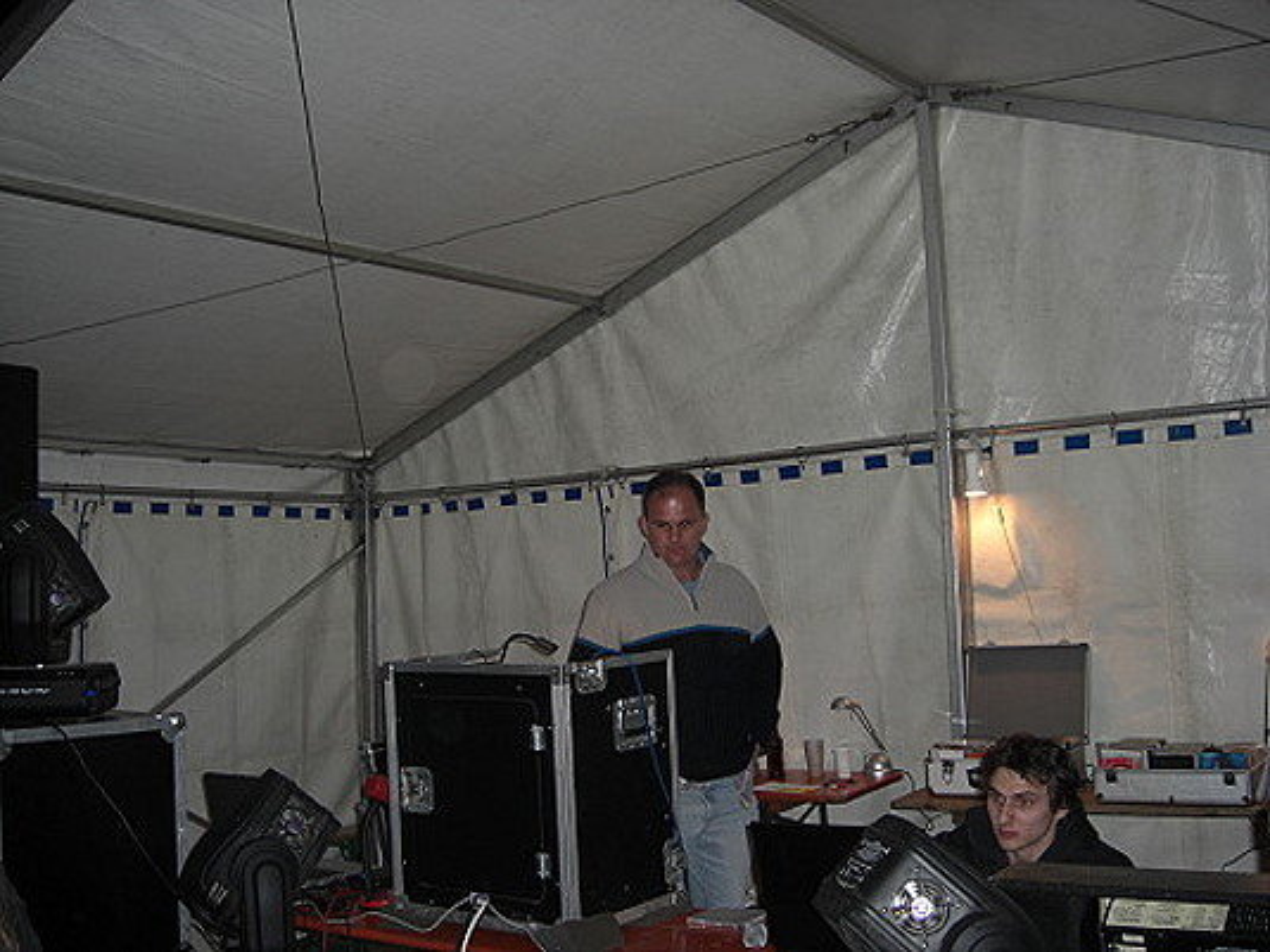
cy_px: 476
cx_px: 635
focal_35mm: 38
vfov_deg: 37.7
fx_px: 1394
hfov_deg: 49.0
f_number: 2.8
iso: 200
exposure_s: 1/60
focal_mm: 7.9
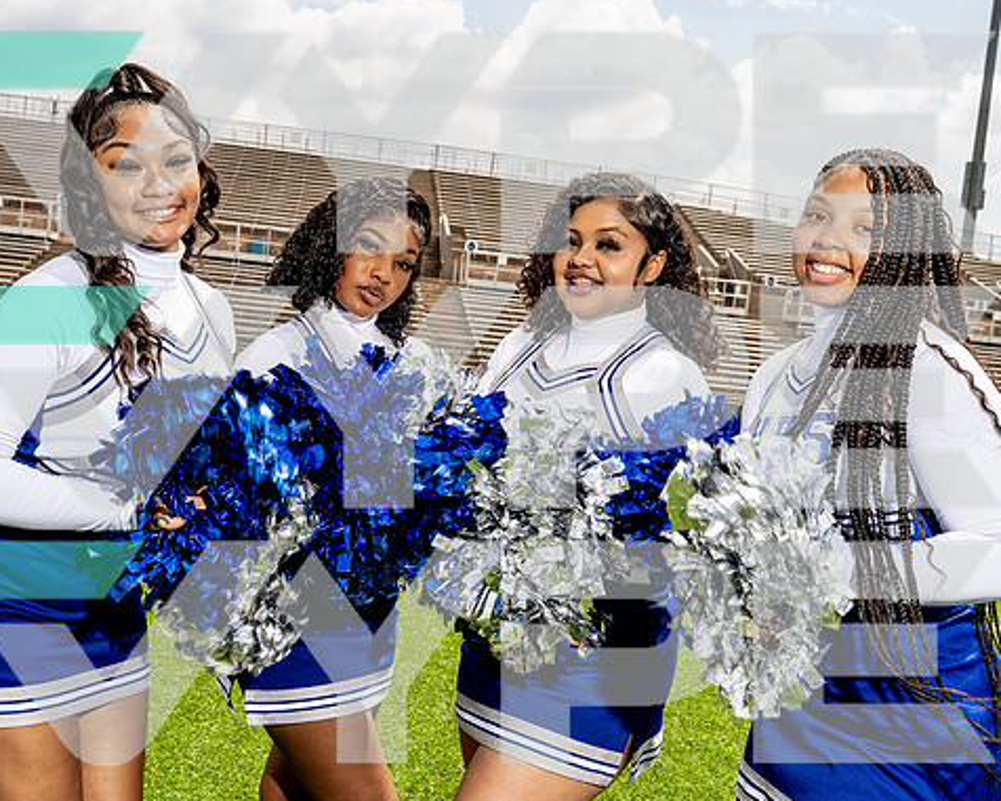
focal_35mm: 40
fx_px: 1185
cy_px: 398
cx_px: 467
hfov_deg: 45.8
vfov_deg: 37.3
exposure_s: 1/250
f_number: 8
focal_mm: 35
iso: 100
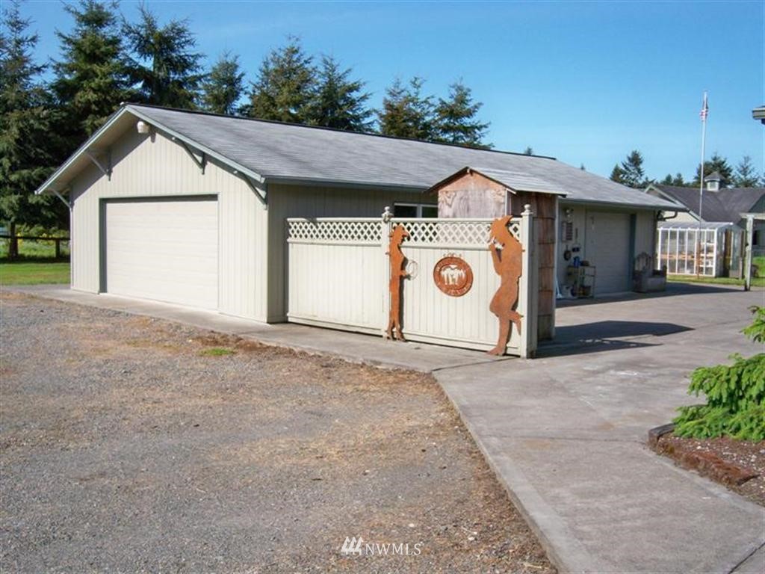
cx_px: 382
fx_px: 796
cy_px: 287
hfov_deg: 51.4
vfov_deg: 39.7
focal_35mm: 36
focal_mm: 7.5
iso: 80
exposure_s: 1/640
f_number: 4.8
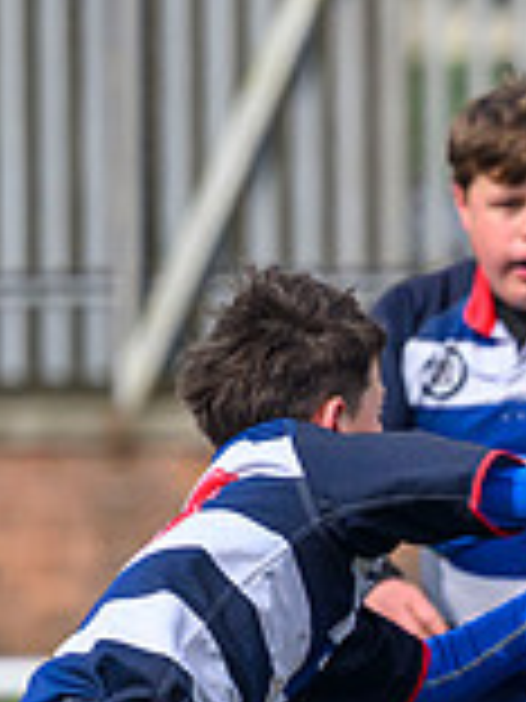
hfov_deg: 1.7
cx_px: 915
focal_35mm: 882
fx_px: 17870
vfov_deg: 2.2
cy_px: 707
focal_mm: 220
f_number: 4
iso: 1000
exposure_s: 1/5000
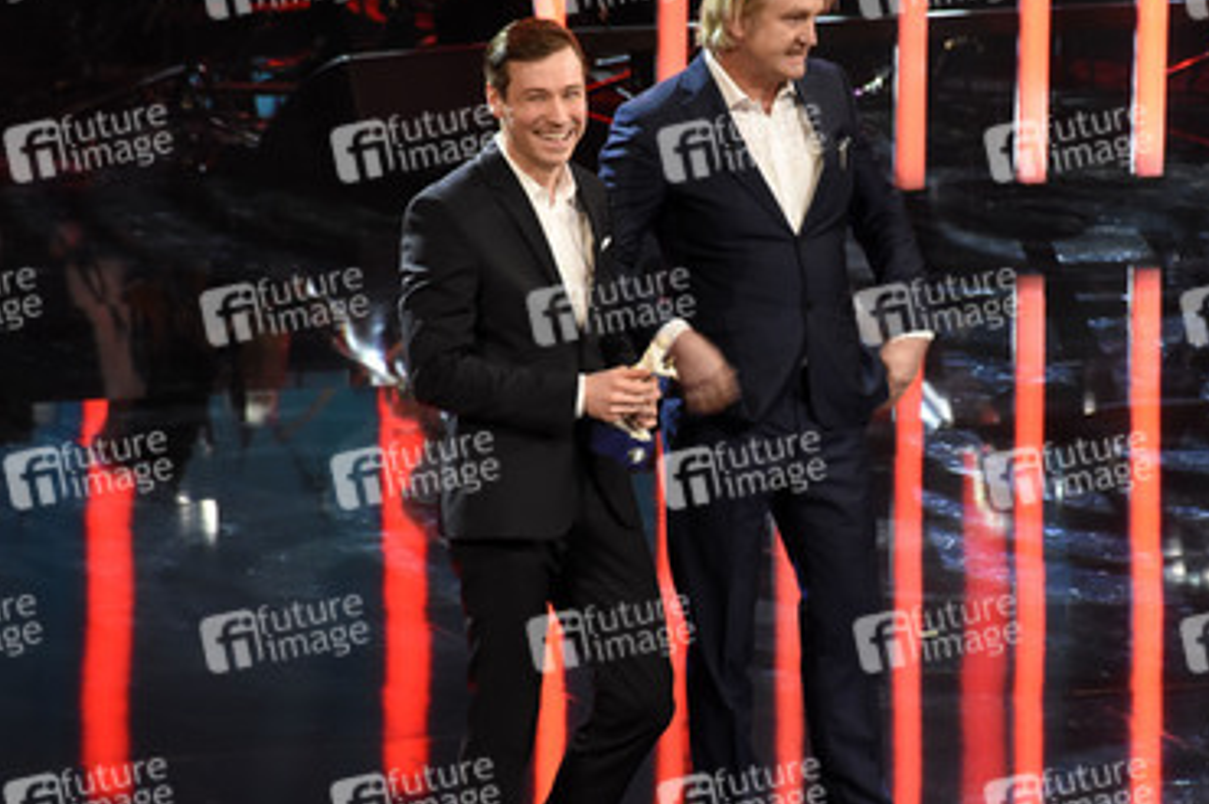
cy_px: 389
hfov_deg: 8.1
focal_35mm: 256
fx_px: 8590
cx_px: 655
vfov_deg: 5.4
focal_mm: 140
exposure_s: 1/60
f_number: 6.3
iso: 2000
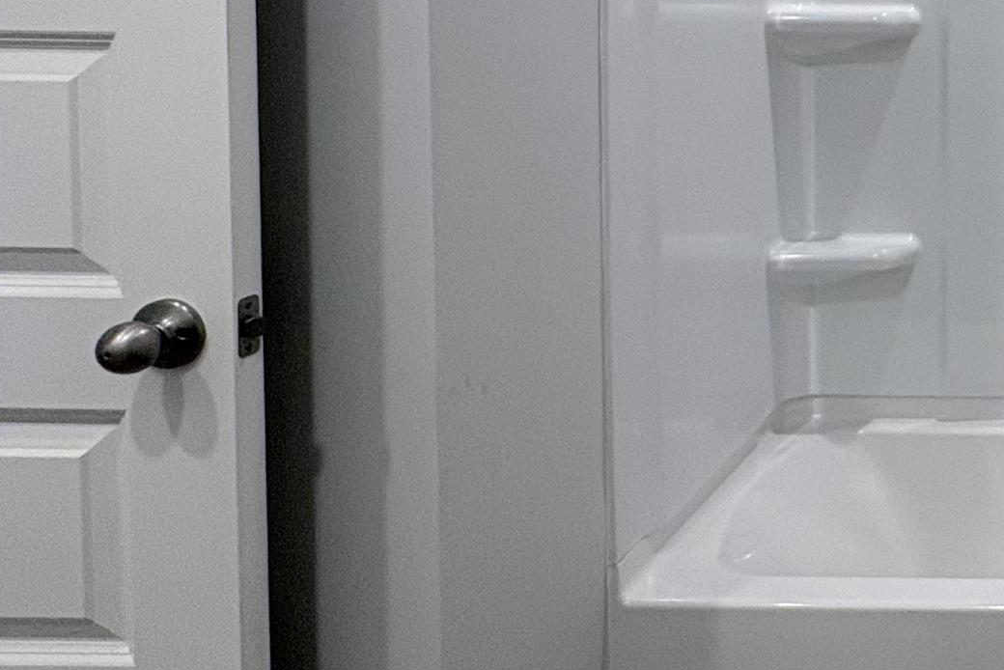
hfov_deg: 36.5
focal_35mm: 43
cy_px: 55
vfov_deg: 29.8
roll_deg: -0.7
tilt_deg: -2.4
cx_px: 1166
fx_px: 1199
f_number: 2.2
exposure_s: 1/120
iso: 200
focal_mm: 2.22
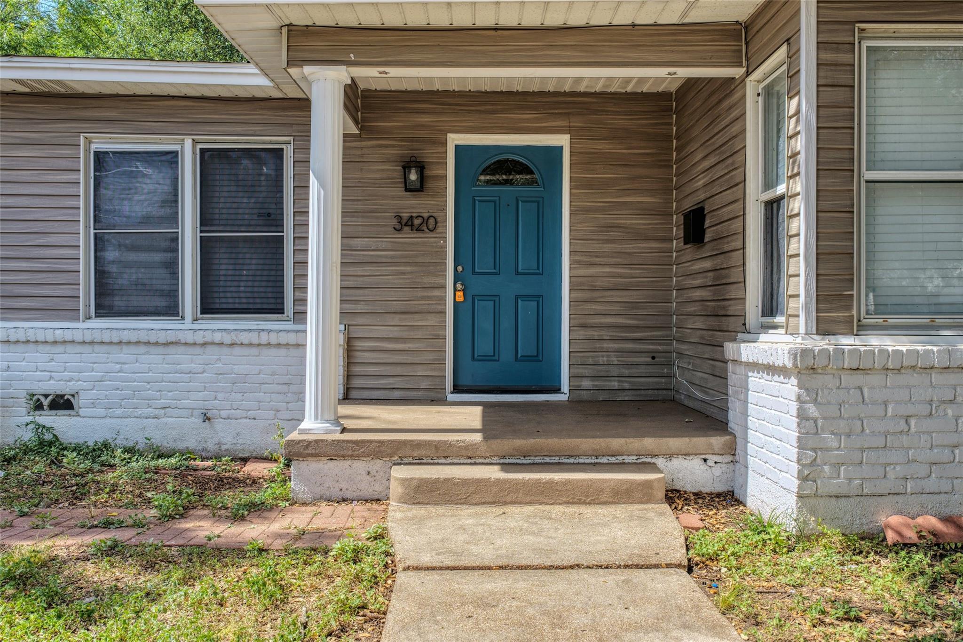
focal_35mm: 28
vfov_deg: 46.4
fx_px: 749
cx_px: 482
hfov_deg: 65.5
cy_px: 321
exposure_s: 1/320
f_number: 2.8
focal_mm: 14.4
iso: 100
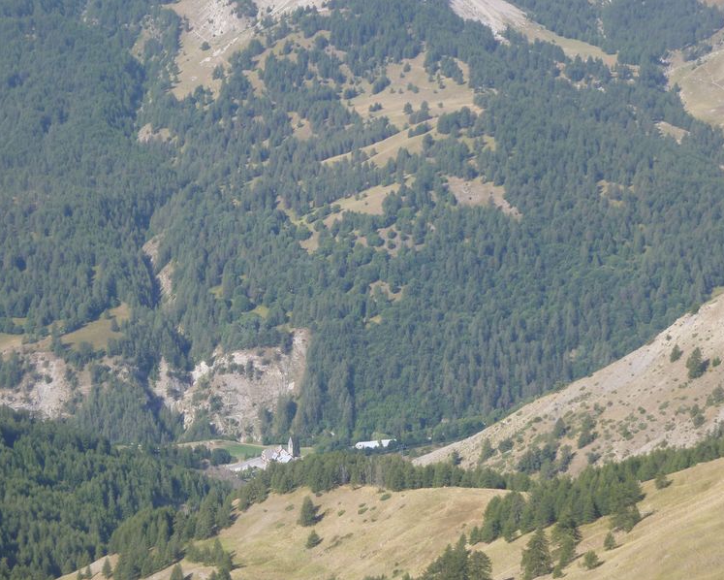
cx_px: 339
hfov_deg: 16.6
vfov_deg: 13.3
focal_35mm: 116
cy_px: 290
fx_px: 2486
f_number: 4.4
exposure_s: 1/320
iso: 80
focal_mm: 18.2
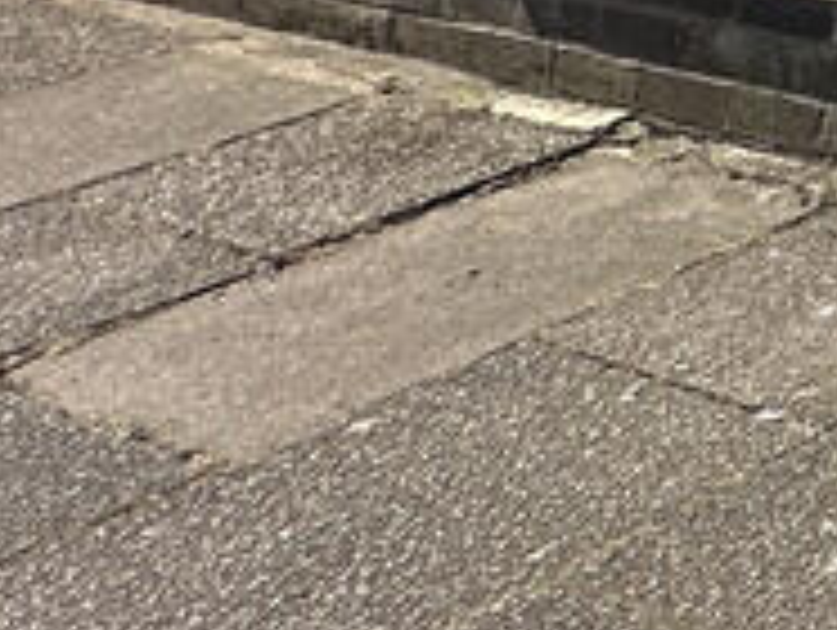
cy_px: -846
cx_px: 2187
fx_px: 1864
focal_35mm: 77
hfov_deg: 13.6
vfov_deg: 14.0
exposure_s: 1/678
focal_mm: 2.22
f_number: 2.2
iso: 40
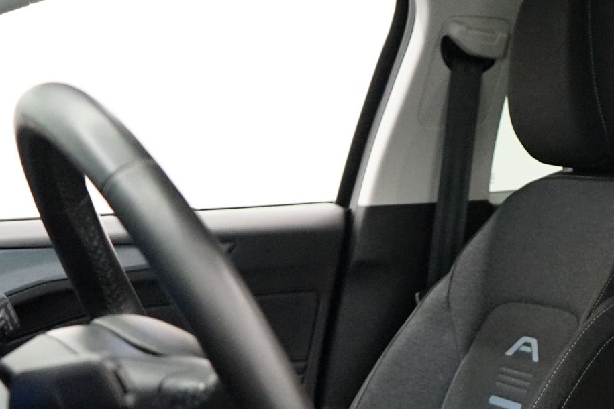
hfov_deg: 23.2
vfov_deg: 16.1
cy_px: 478
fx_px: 1398
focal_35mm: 82
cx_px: 682
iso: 6400
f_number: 3.5
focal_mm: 30
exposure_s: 1/160
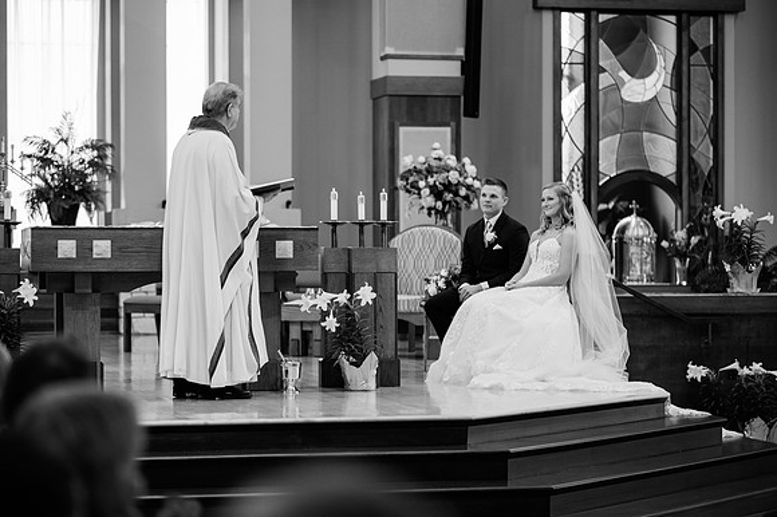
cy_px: 258
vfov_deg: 12.4
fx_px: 2373
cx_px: 388
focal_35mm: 110
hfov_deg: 18.6
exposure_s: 1/250
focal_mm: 110
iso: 1000
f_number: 2.8
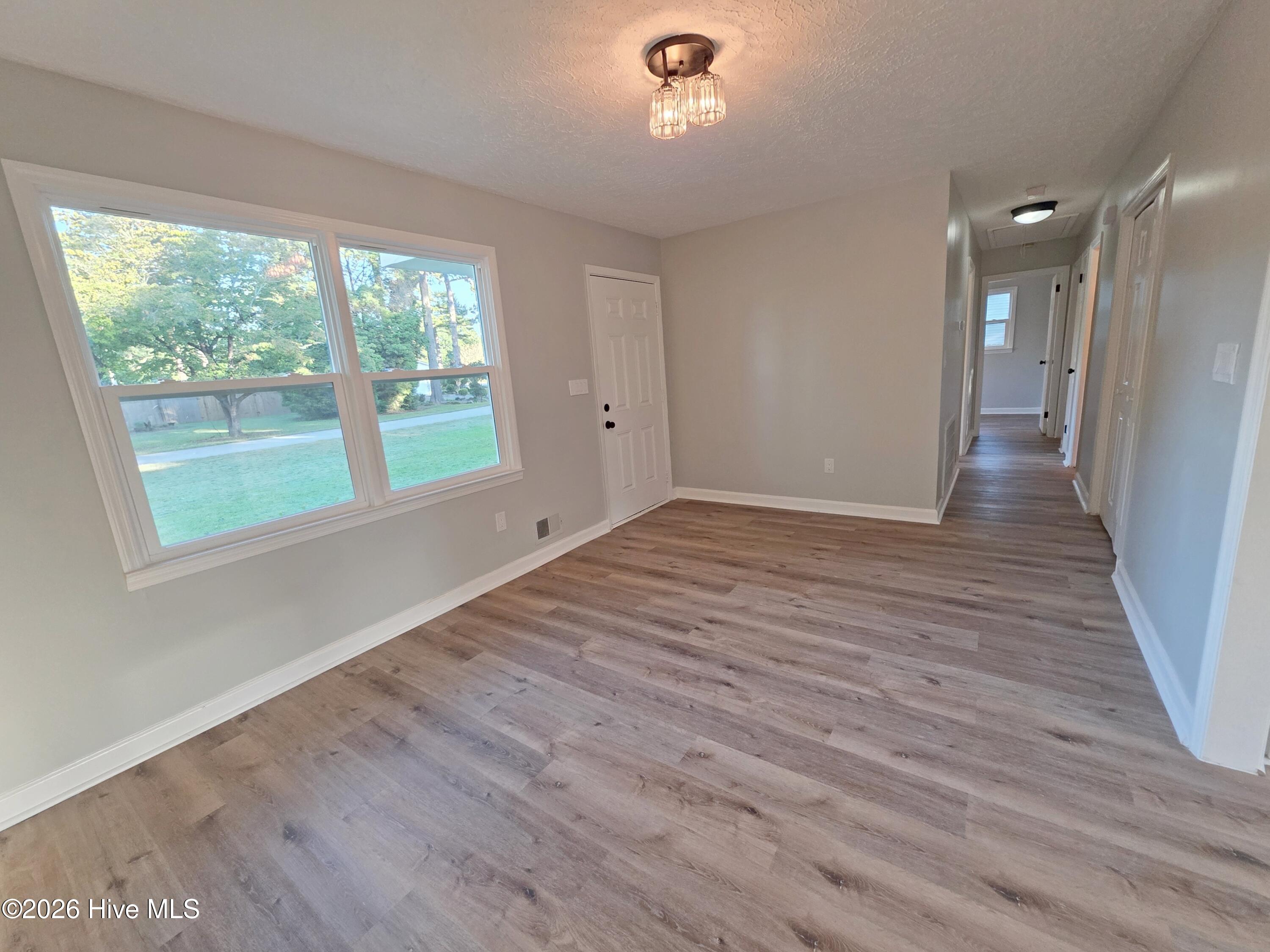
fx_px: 477
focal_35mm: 13
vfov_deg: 89.9
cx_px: 635
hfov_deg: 106.2
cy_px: 476
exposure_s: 1/120
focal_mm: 2.2
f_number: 1.9
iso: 250
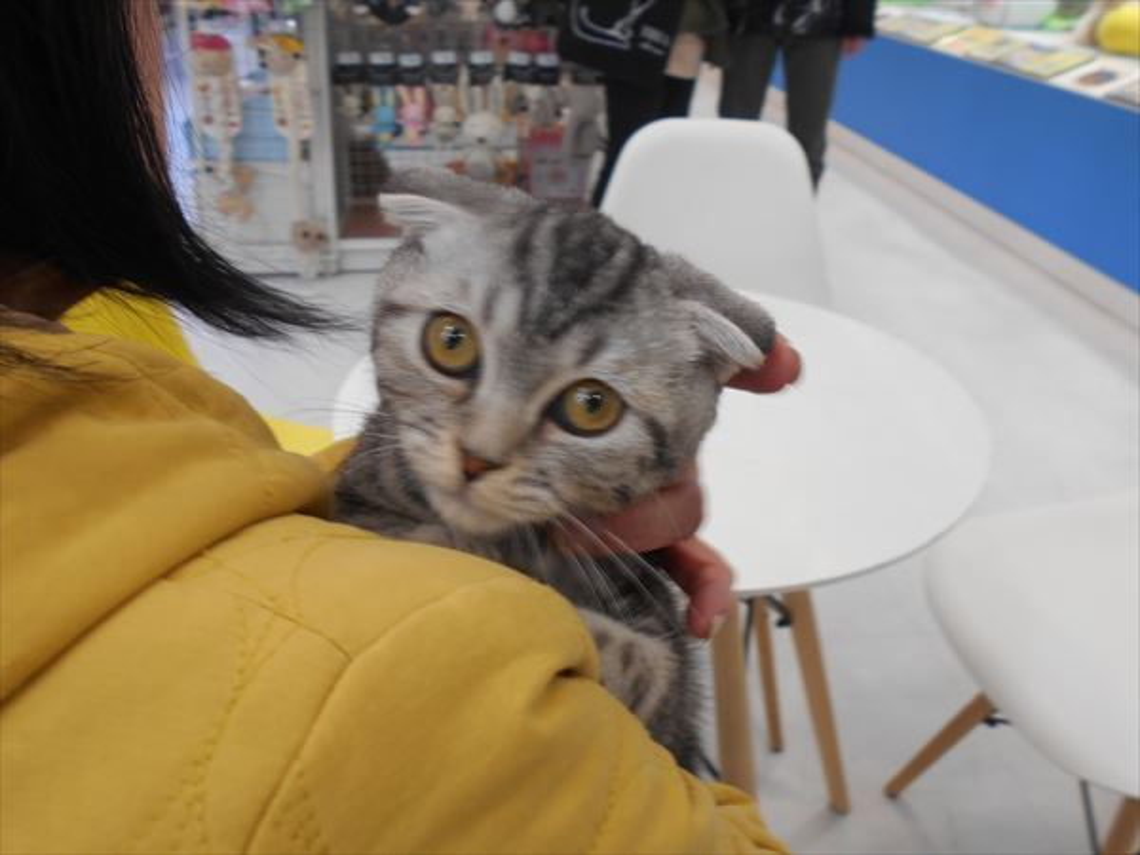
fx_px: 988
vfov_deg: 46.8
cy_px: 428
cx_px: 570
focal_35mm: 30
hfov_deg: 60.0
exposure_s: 1/30
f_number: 3.4
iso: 80
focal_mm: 5.1
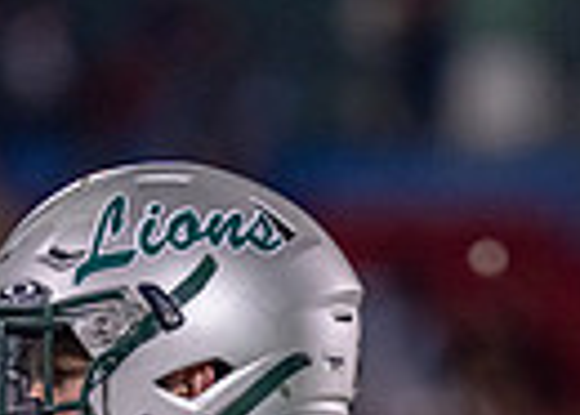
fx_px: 16877
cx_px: 389
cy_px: 783
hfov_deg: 2.0
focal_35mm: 1024
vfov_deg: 1.4
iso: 2000
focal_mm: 200
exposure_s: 1/1600
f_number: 2.8
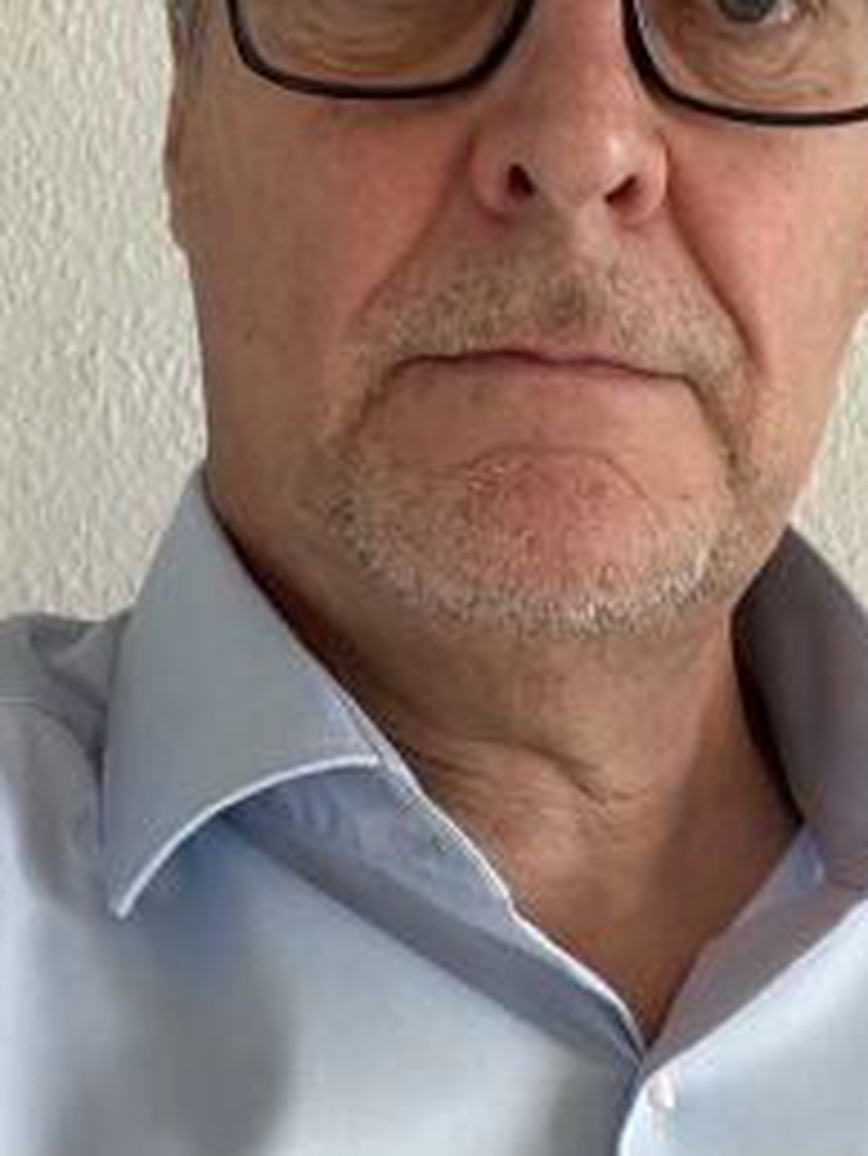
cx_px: 328
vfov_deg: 27.6
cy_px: 405
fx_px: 2338
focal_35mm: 70
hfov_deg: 21.0
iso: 200
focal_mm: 2.71
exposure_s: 1/50
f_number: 2.2
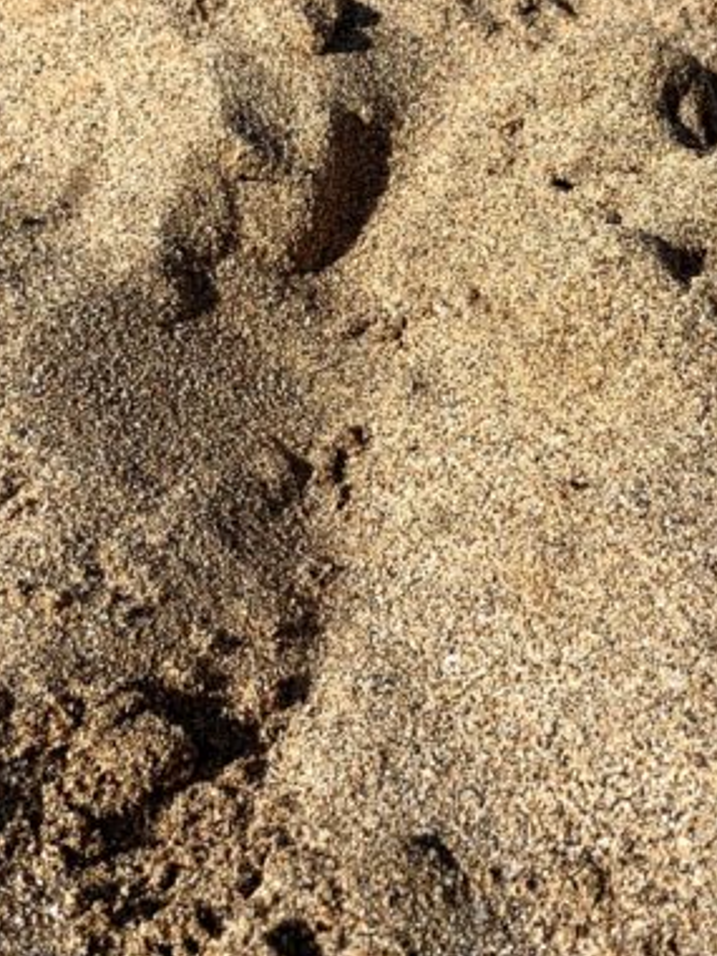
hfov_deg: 21.0
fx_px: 1933
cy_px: 194
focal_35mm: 70
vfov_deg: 27.2
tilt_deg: -47.1
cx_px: 408
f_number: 1.8
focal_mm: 4.25
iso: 25
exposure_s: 1/3650
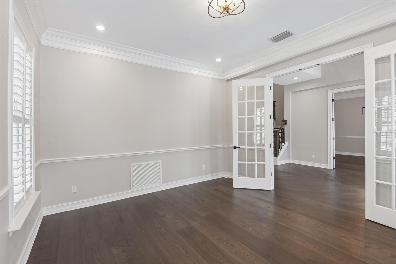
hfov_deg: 96.7
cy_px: 132
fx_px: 176
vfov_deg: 73.7
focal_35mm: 16
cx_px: 198
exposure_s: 1/20
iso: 400
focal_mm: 16
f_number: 8
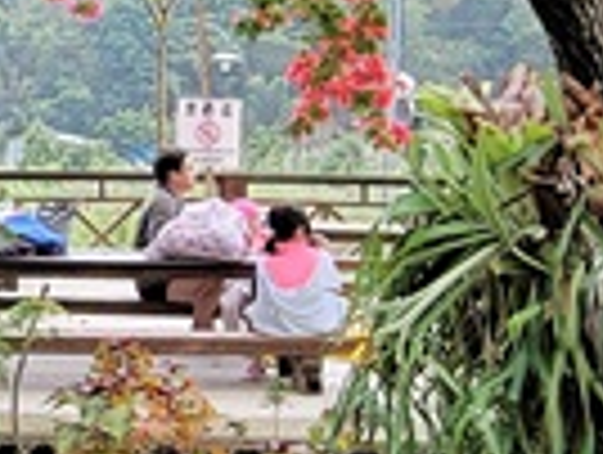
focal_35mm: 97
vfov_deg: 15.3
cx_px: -356
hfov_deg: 17.7
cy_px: 202
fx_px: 1693
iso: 64
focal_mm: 2.2
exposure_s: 1/119
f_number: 2.2
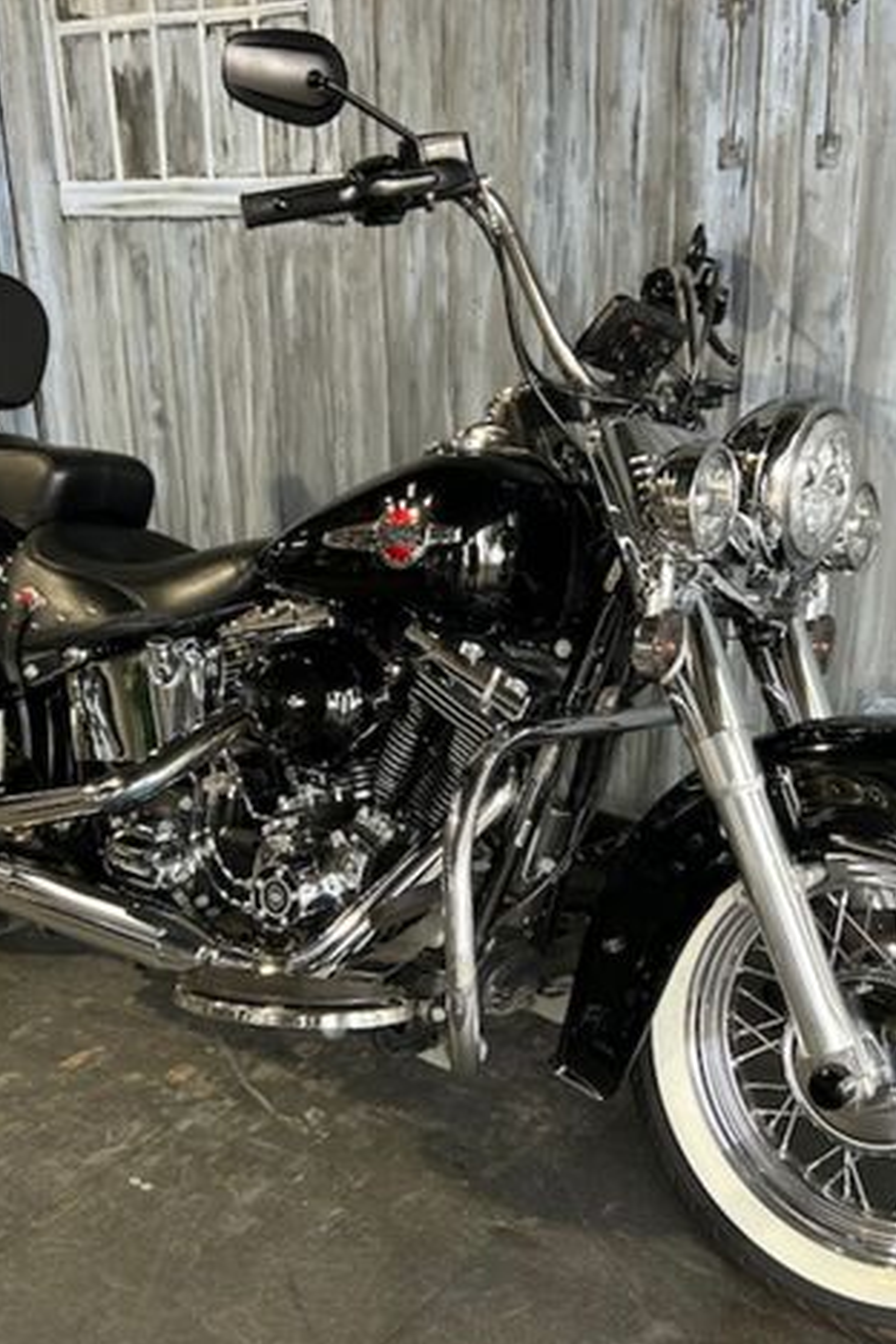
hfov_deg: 35.9
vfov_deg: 51.9
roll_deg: +0.0
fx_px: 1381
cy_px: 686
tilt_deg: -19.4
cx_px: 491
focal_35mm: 37
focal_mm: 5.7
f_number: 1.5
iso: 80
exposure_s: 1/50
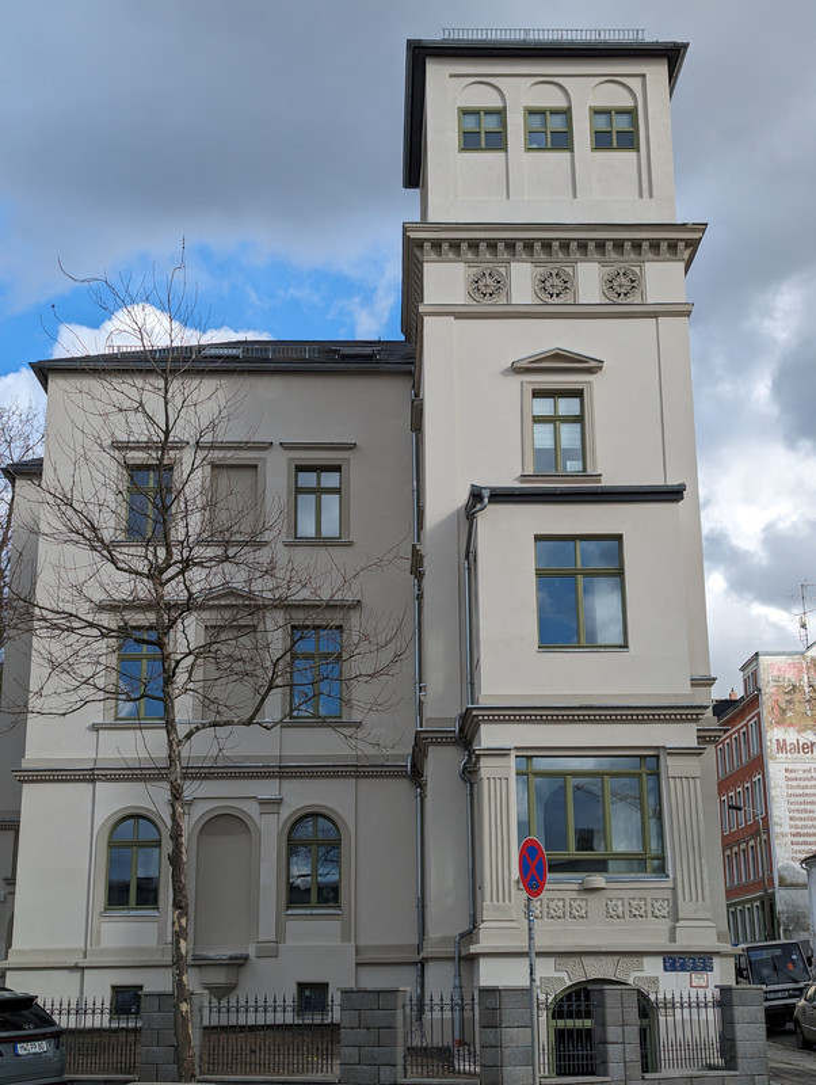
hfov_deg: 30.3
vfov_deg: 39.6
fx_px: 1505
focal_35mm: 48
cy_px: 542
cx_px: 408
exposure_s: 1/2375
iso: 47
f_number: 1.85
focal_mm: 6.81
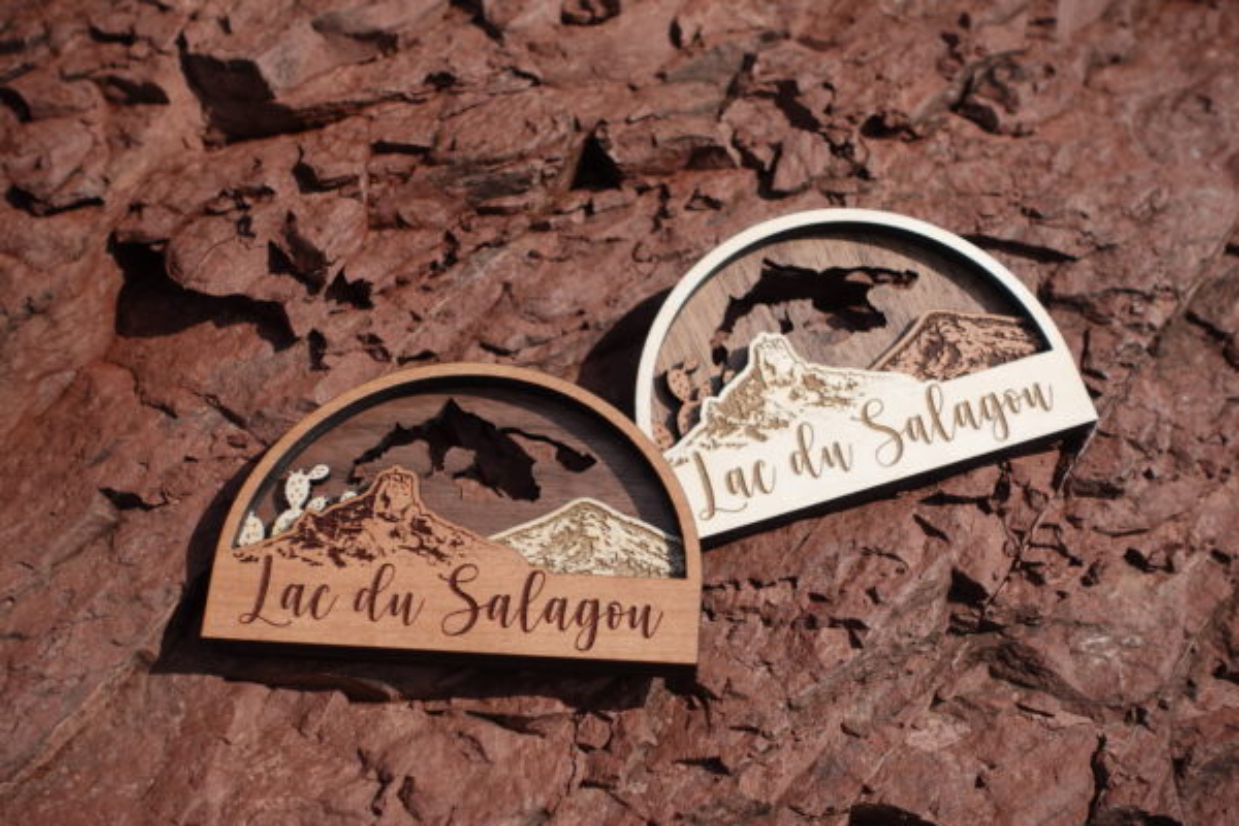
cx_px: 620
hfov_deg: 32.9
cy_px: 413
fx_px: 2099
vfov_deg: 22.3
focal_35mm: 61
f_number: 4
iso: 125
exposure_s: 1/250
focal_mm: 22.56
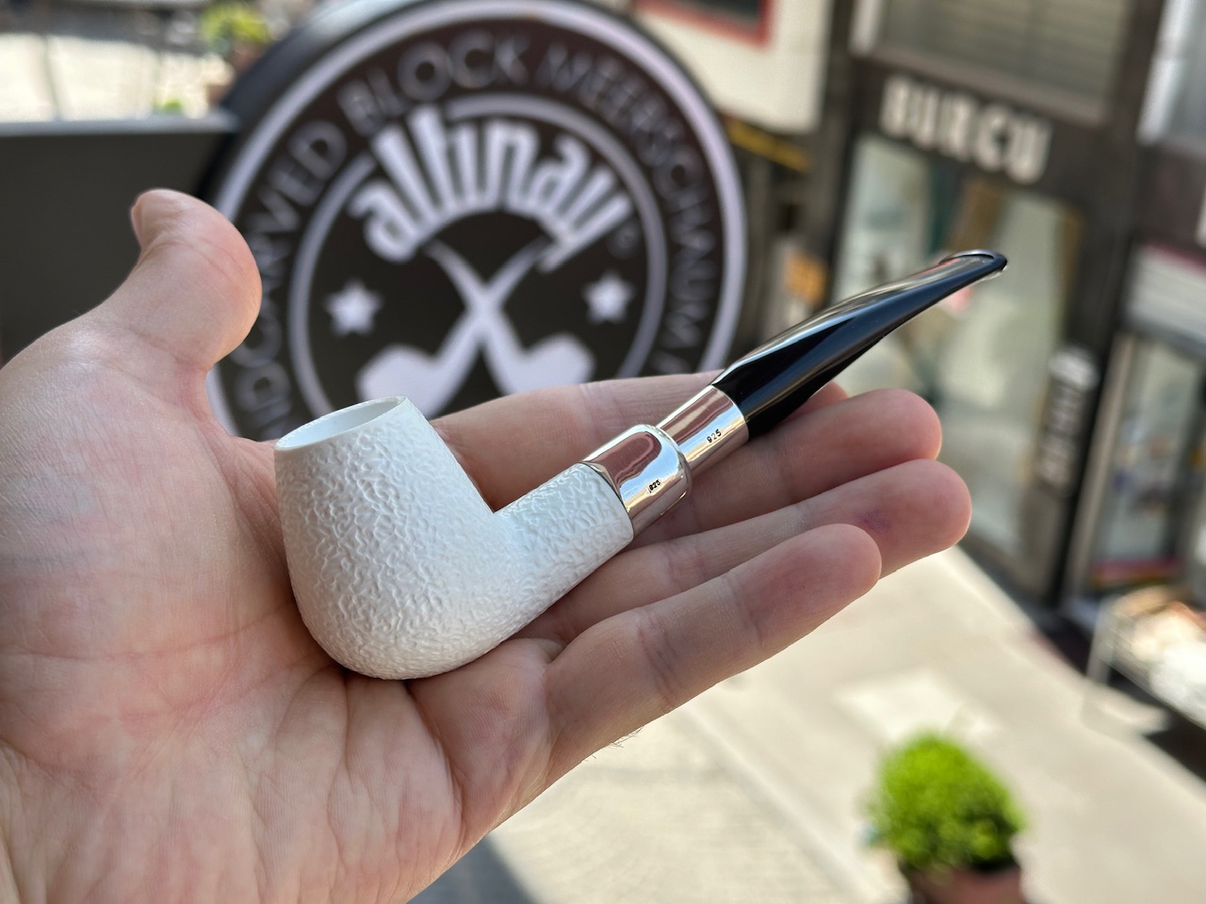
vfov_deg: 30.3
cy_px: 452
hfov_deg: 39.7
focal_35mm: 48
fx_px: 1672
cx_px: 603
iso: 64
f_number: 1.78
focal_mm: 6.86
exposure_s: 1/1133
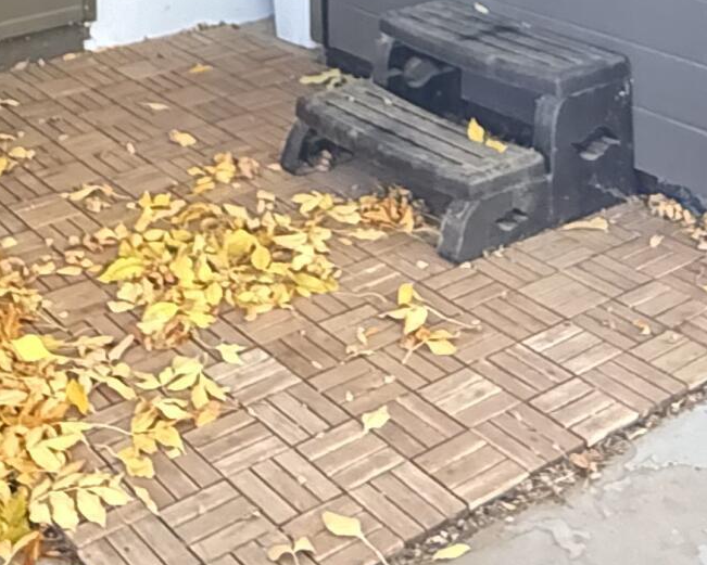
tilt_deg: +6.3
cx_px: 200
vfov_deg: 18.2
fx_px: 1318
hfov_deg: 29.7
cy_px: -496
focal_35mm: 63
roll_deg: +2.1
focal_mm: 2.22
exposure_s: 1/60
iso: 1000
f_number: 2.2
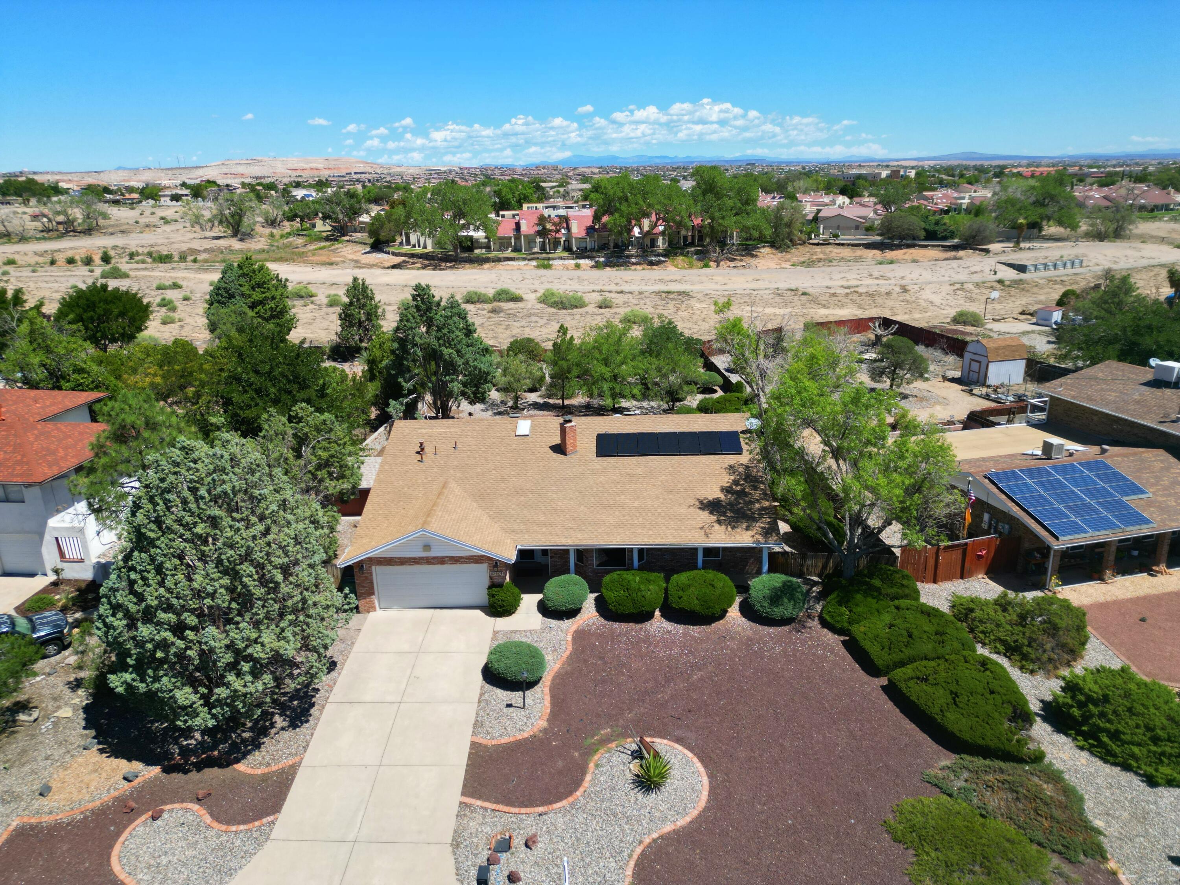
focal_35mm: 24
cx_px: 590
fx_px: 818
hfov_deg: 71.6
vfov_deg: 56.8
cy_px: 442
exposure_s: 1/3200
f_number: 1.7
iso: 130
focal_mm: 6.72
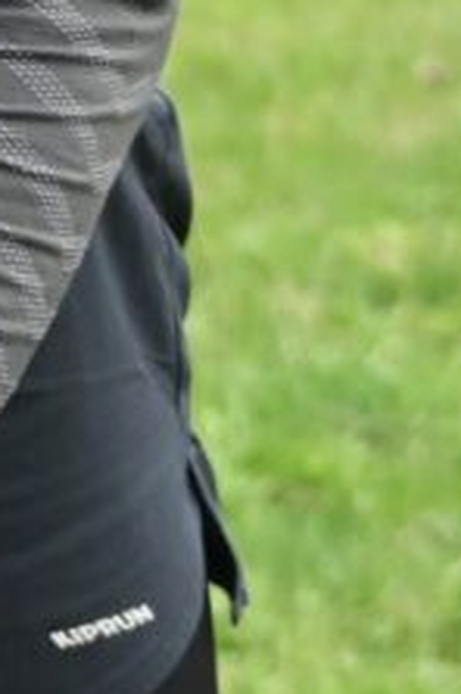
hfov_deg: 2.8
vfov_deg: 4.3
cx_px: -589
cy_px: -333
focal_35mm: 481
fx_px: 9267
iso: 1000
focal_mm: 62
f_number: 6
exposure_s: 1/800
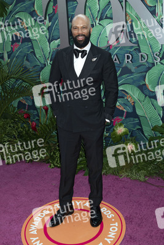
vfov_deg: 58.7
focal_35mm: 32
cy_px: 122
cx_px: 82
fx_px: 218
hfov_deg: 41.1
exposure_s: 1/200
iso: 400
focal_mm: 32
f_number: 7.1
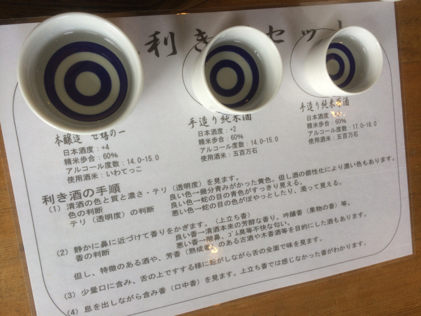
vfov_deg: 46.8
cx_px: 210
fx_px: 365
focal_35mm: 30
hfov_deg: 60.0
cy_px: 158
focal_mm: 4.12
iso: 40
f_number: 2.2
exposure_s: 1/120
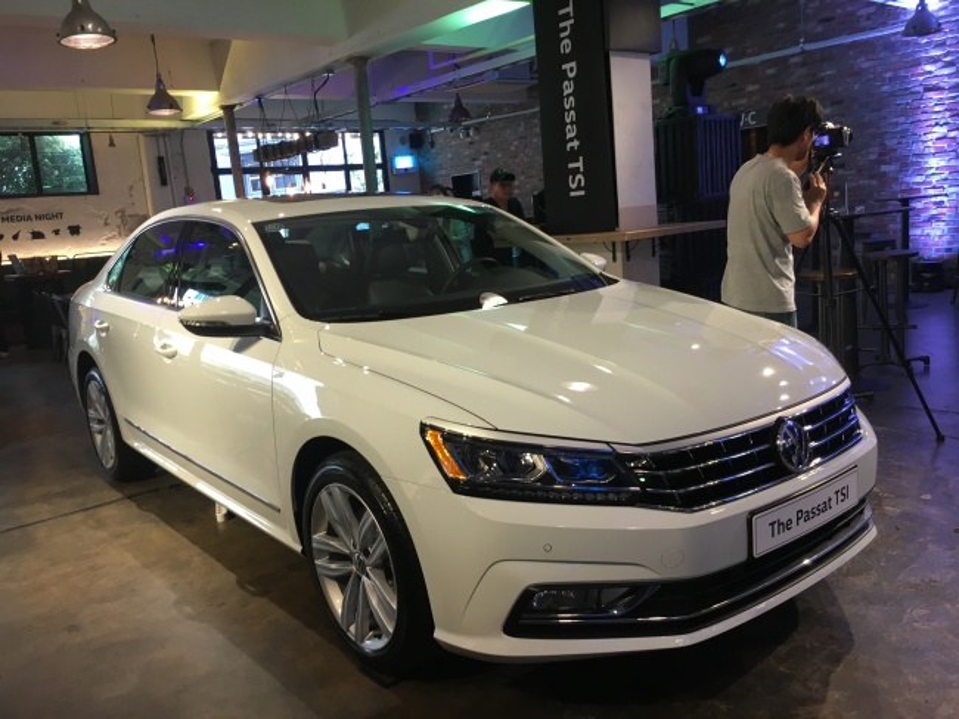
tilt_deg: -9.9
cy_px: 360
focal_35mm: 29
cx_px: 480
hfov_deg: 61.7
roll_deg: +3.9
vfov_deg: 48.2
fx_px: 803
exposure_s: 1/30
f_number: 2.2
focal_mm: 4.15
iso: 64
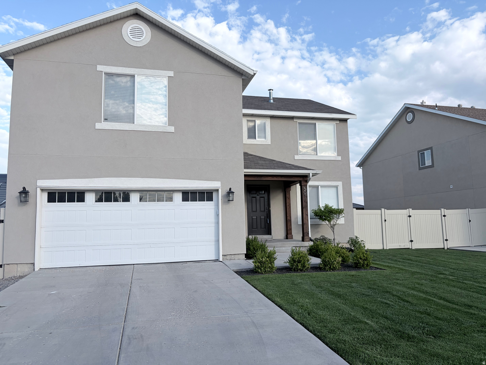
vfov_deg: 53.1
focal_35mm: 26
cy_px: 182
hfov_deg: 67.3
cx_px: 243
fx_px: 365
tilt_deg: +7.3
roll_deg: +1.4
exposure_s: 1/1901
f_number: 1.6
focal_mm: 5.96
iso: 50
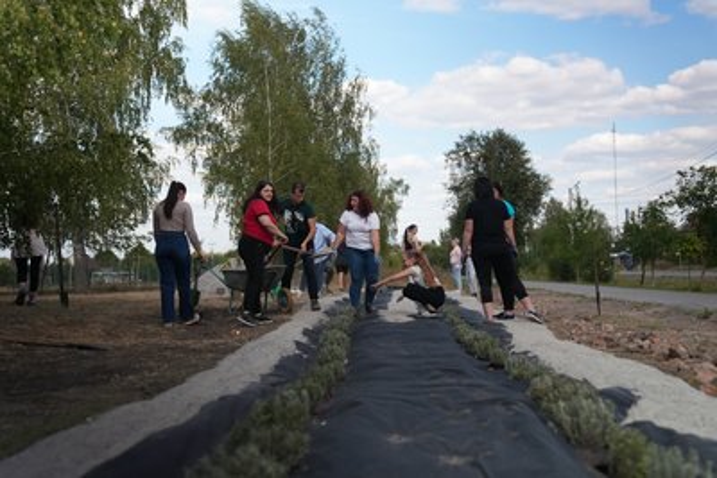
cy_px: 239
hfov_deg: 44.5
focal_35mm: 44
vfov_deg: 30.5
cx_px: 358
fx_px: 877
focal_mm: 44
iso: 2000
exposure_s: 1/160
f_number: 2.8
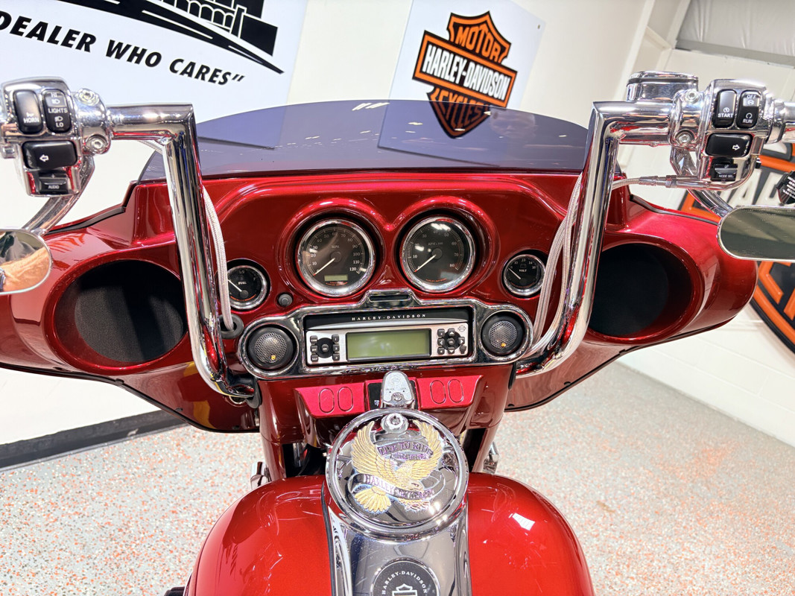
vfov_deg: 53.1
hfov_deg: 67.3
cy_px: 298
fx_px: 597
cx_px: 398
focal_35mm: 26
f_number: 1.6
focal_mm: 5.96
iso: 80
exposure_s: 1/120
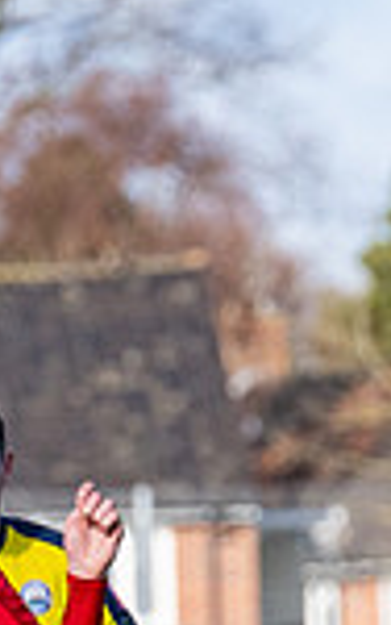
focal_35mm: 1464
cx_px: -142
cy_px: 662
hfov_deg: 0.9
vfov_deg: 1.4
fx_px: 24913
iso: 400
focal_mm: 170
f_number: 4
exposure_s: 1/4000
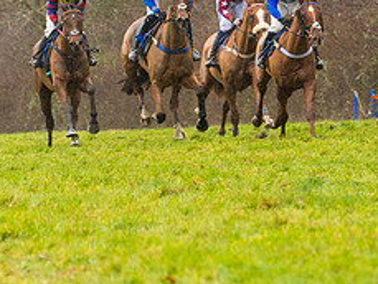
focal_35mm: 495
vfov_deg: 3.0
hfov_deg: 4.0
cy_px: -9
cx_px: 295
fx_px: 5408
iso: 1000
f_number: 4
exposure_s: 1/1000
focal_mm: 155
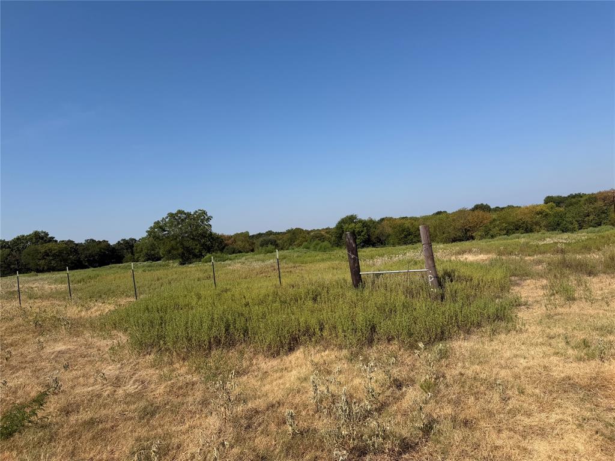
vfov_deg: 56.8
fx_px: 426
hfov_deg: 71.6
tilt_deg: +3.8
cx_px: 308
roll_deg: +6.9
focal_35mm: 24
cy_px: 230
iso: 80
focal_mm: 6.76
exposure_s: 1/6173
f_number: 1.78
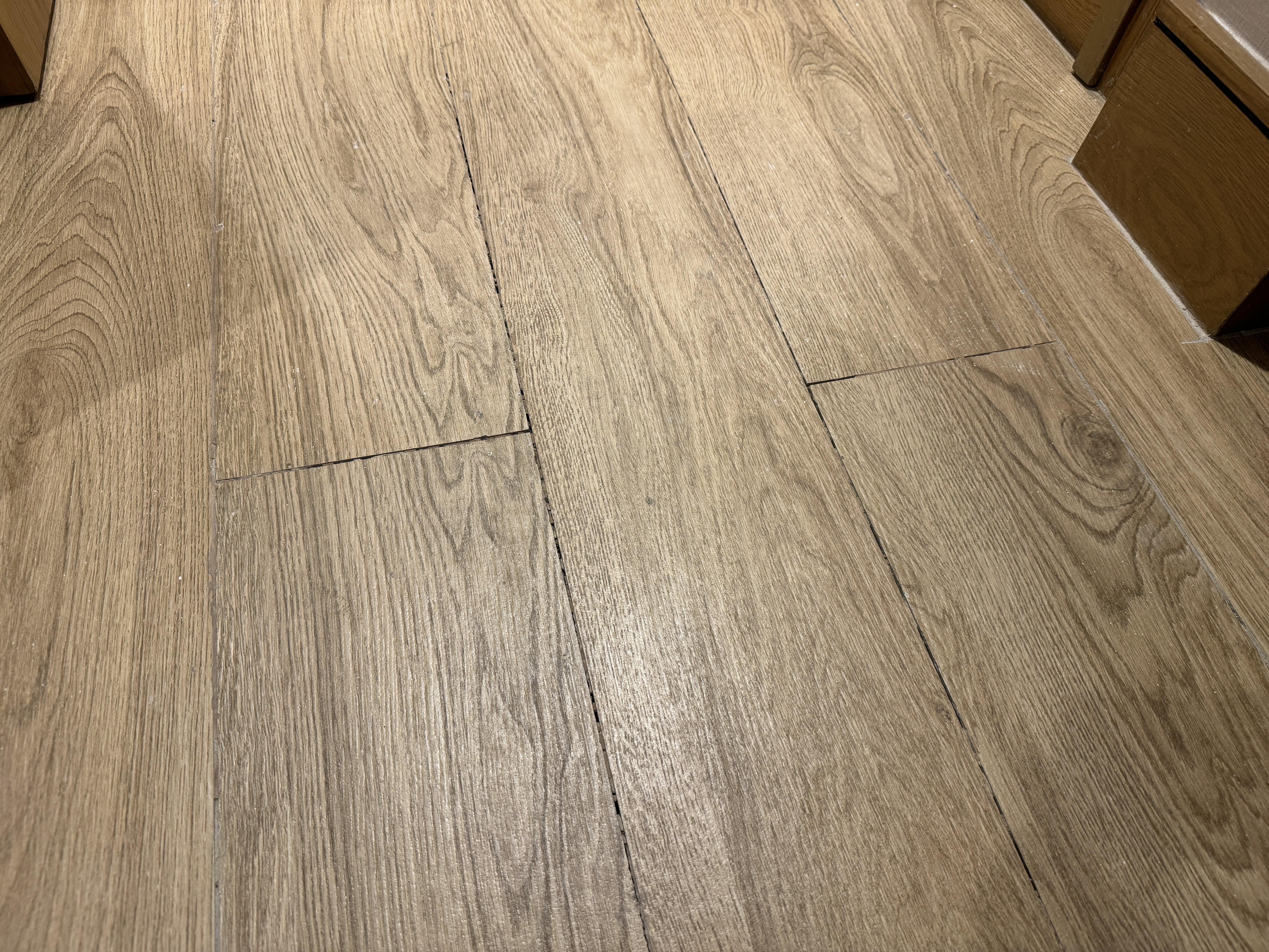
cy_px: 476
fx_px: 880
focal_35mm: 24
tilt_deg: -57.1
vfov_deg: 56.8
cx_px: 634
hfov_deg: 71.6
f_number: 1.78
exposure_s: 1/50
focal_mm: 6.86
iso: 125
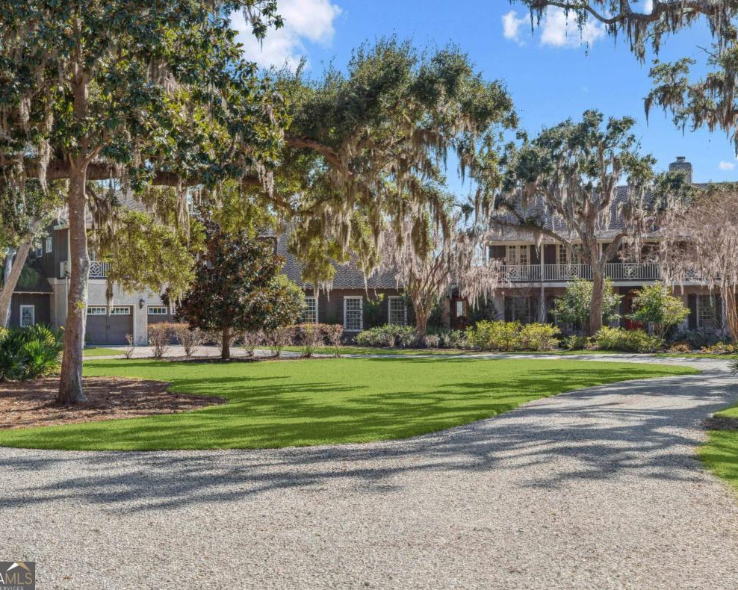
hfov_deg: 33.0
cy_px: 293
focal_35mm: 57
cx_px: 393
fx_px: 1245
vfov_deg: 26.7
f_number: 11
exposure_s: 1/80
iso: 100
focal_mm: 50
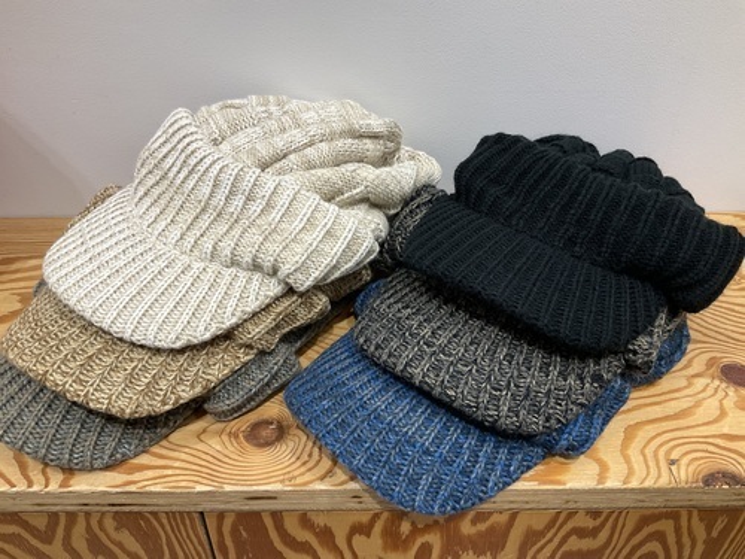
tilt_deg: -36.4
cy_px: 280
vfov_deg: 48.2
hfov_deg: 61.7
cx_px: 372
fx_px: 624
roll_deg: +0.7
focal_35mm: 29
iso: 64
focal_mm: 3
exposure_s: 1/120
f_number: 1.8
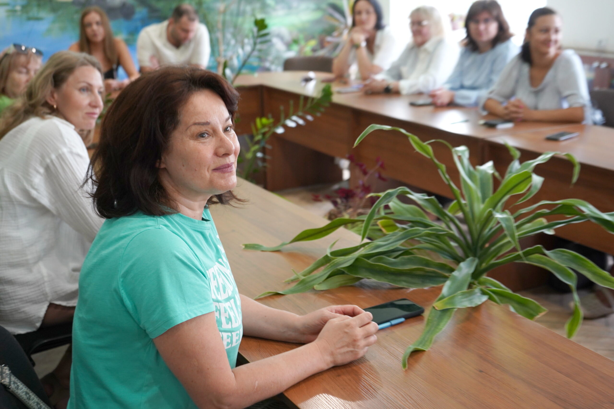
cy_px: 204
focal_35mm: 48
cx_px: 307
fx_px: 819
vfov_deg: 28.1
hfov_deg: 41.1
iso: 2000
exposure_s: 1/60
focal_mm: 48
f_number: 5.6
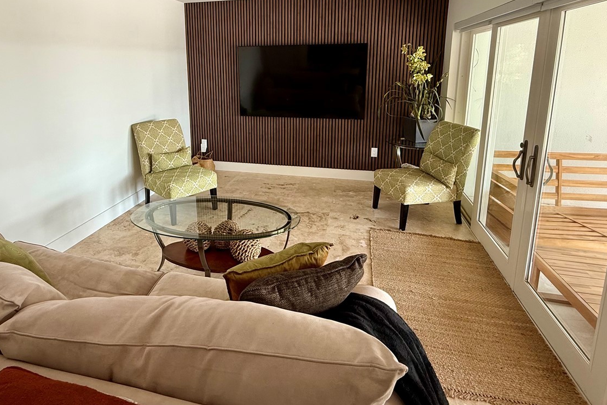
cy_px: 130
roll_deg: +0.7
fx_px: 354
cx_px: 260
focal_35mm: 21
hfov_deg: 80.7
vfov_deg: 58.0
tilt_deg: -10.3
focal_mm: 2.22
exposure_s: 1/99
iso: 80
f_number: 2.2
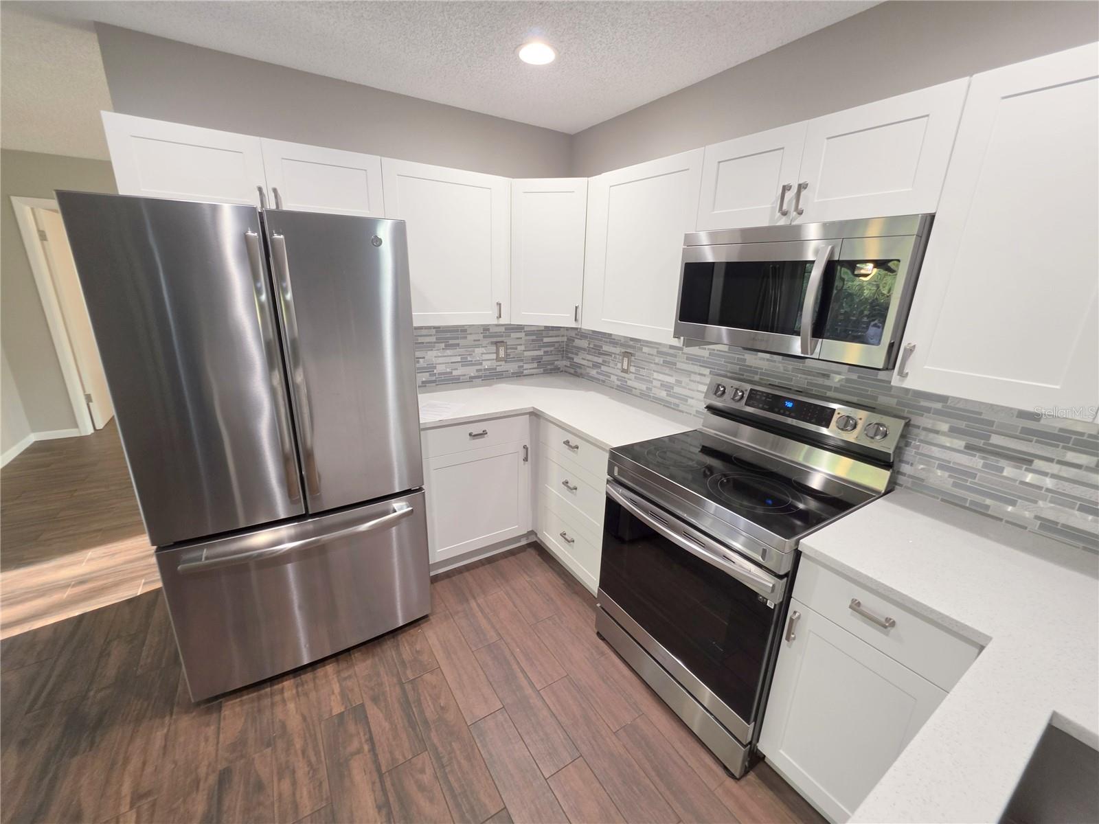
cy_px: 412
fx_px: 413
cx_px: 550
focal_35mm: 13
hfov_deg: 106.2
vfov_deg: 89.9
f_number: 1.9
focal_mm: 2.2
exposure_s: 1/32.4
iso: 80
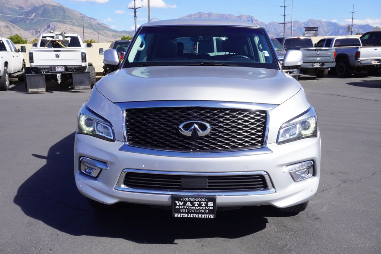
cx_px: 190
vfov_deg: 36.9
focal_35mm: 36
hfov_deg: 53.1
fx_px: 381
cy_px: 127
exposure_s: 1/125
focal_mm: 24
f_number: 10
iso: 100
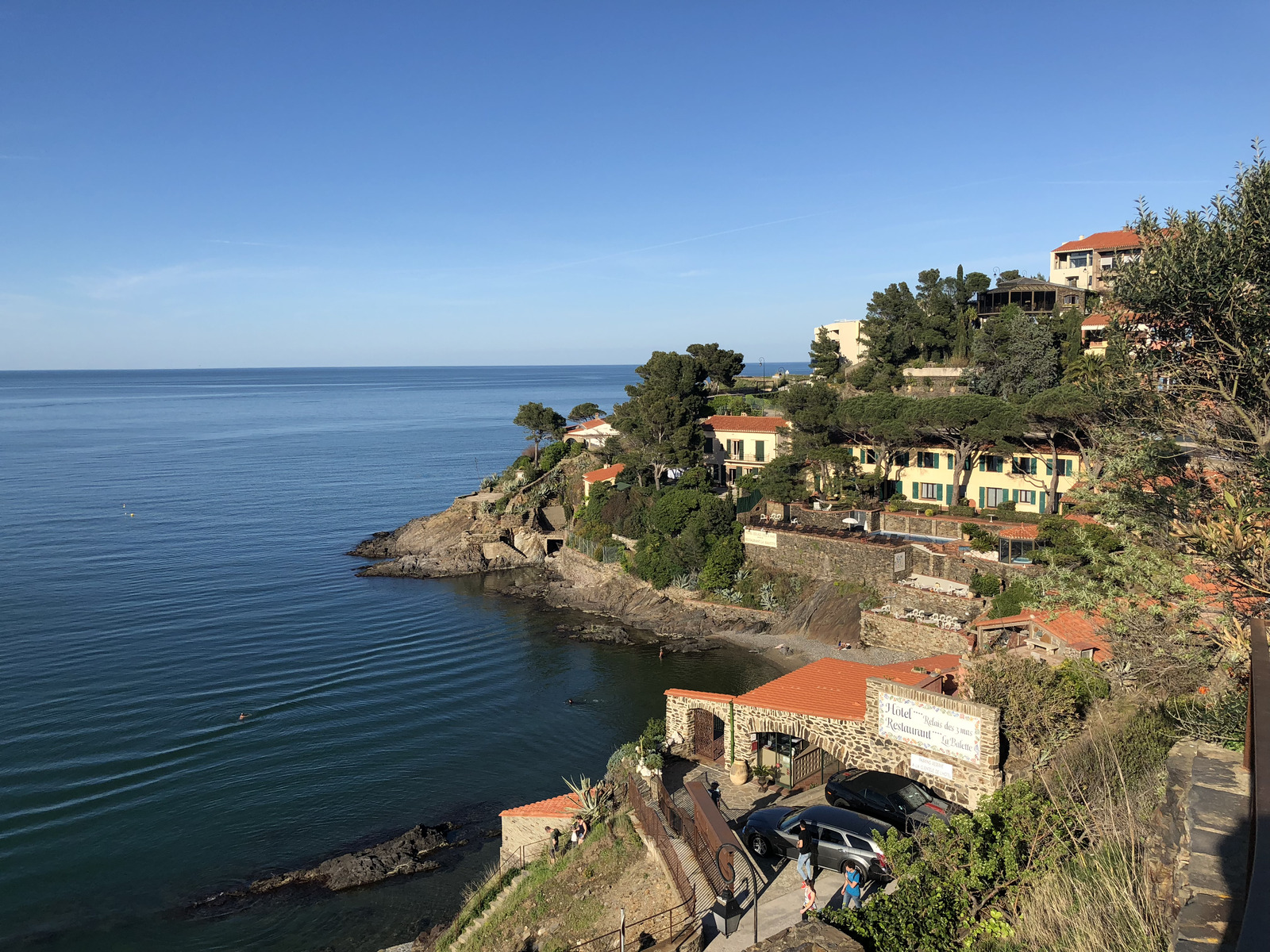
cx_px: 635
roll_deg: +1.6
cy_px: 476
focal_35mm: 28
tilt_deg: -5.7
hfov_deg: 63.4
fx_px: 1027
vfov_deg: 49.7
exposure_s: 1/2288
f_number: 1.8
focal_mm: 4
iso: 20
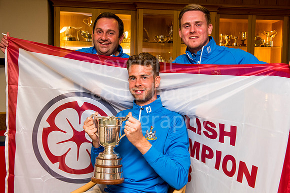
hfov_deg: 50.7
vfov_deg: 35.1
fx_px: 306
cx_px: 145
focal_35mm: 38
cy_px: 96
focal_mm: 38
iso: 1000
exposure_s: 1/80
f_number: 5.6
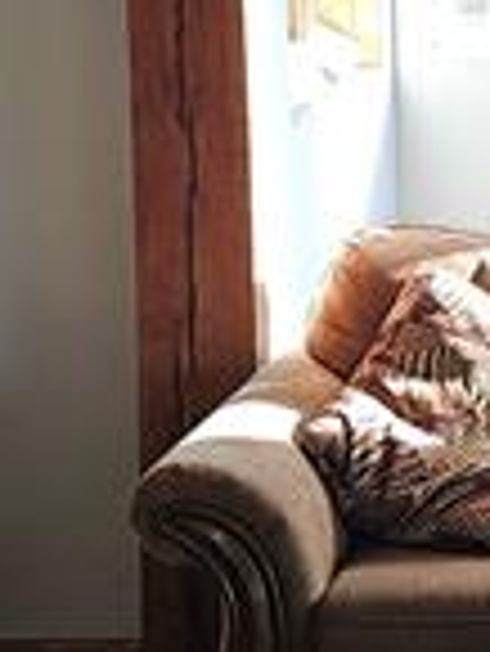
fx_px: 2299
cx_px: 791
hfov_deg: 11.5
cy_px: 31
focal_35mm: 122
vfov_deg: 15.9
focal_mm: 6.3
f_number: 1.7
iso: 40
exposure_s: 1/60
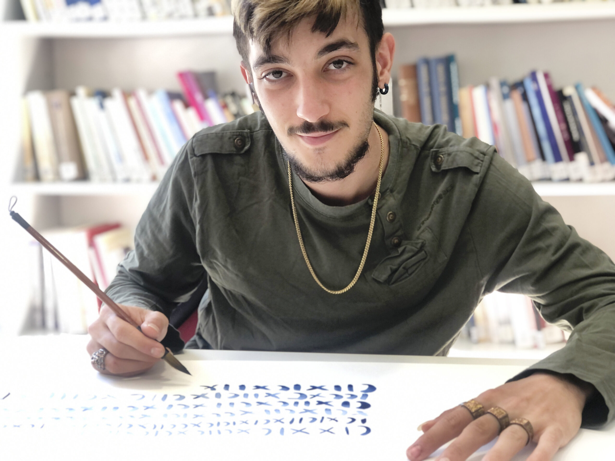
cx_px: 308
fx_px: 497
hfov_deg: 63.4
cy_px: 230
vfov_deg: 49.7
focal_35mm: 28
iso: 20
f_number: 1.8
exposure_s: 1/118
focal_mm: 3.99
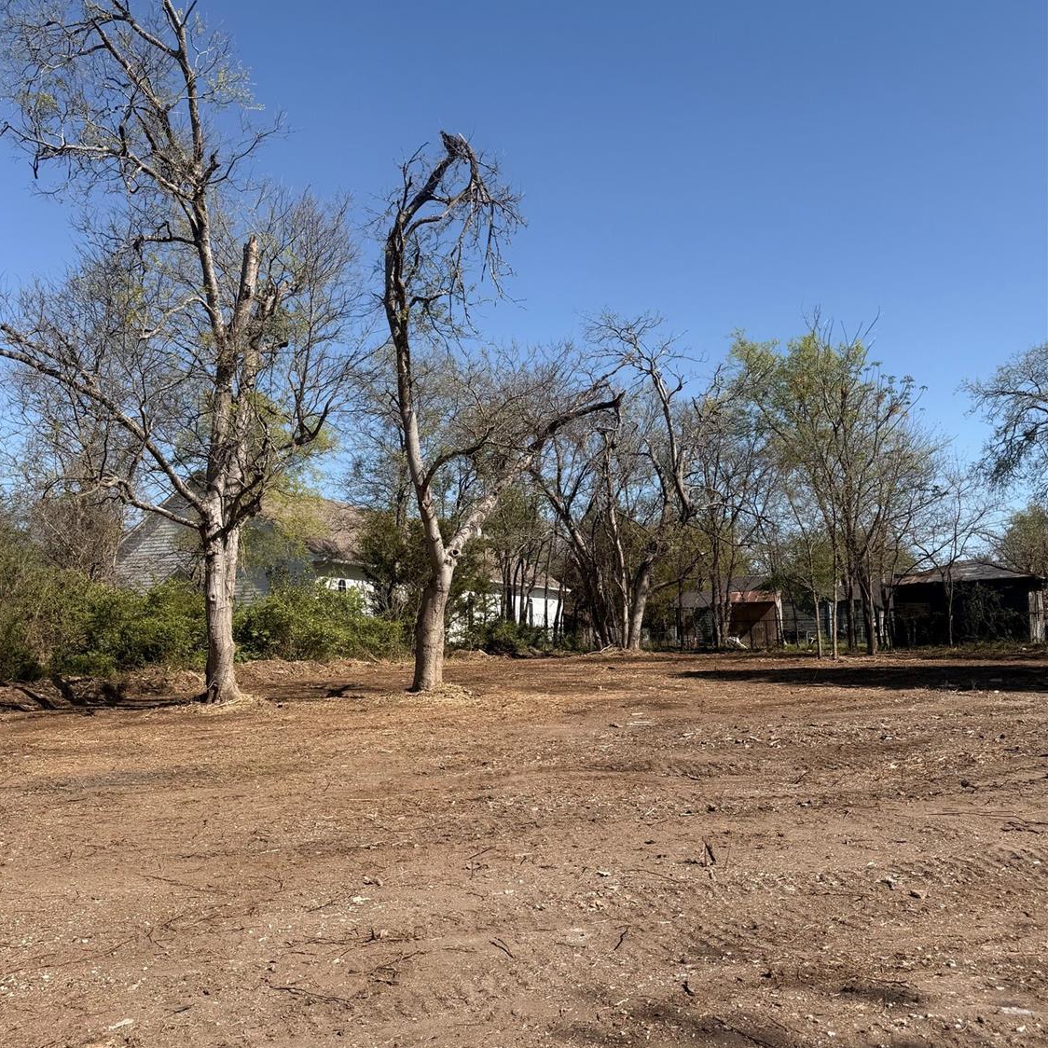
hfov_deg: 55.6
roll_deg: +1.2
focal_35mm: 29
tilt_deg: +3.6
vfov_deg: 55.6
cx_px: 512
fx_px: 993
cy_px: 566
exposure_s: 1/3759
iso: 80
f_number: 1.78
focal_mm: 6.76
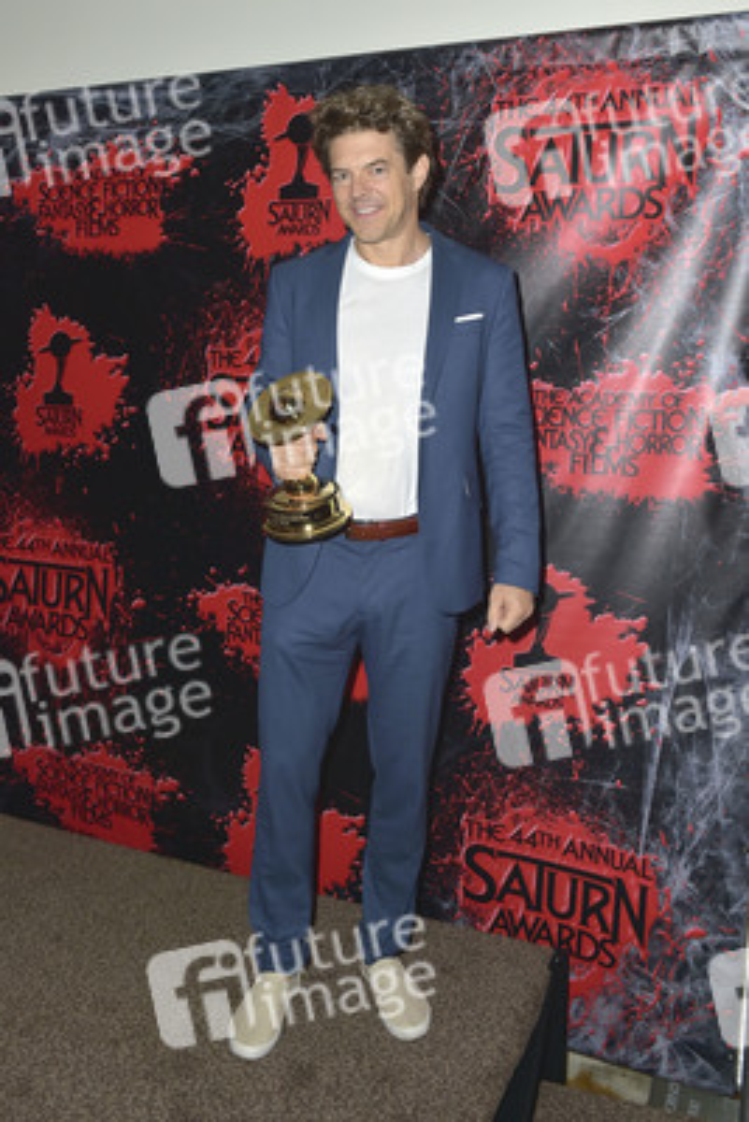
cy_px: 561
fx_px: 873
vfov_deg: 65.5
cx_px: 374
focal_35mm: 28
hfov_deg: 46.4
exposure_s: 1/250
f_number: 6.3
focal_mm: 28
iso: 250
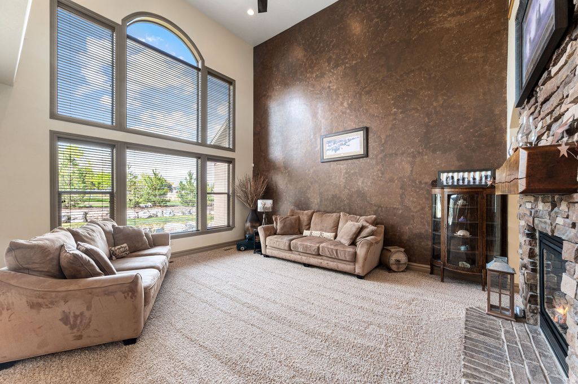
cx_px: 289
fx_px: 225
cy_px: 192
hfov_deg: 104.3
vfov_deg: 81.1
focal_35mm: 14
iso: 500
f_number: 7.1
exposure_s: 1/10
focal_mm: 14
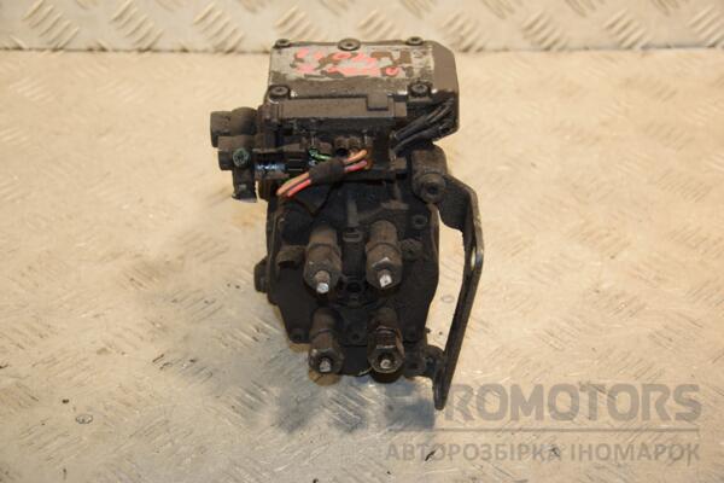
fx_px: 1569
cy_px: 242
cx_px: 362
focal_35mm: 78
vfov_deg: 17.5
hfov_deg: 26.0
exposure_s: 1/200
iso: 800
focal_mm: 52
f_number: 5
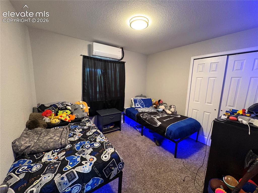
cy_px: 96
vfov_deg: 85.6
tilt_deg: -8.7
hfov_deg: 102.1
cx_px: 129
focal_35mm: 14
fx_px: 104
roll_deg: -1.6
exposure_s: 1/40
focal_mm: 2.22
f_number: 2.2
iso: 640
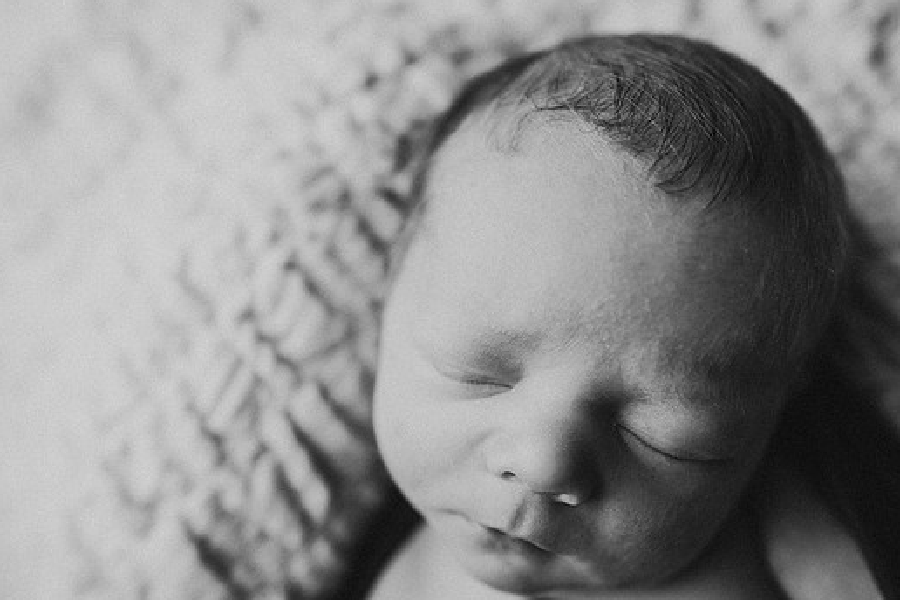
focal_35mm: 27
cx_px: 460
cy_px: 329
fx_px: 675
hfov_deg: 67.4
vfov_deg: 47.9
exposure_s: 1/160
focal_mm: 24
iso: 100
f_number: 2.5
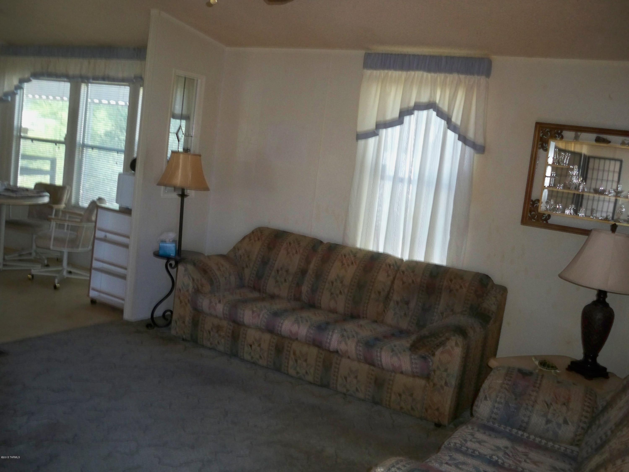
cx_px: 314
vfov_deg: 40.7
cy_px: 236
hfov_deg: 52.6
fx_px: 636
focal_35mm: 35
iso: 320
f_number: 3.1
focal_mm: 6.3
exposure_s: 1/60
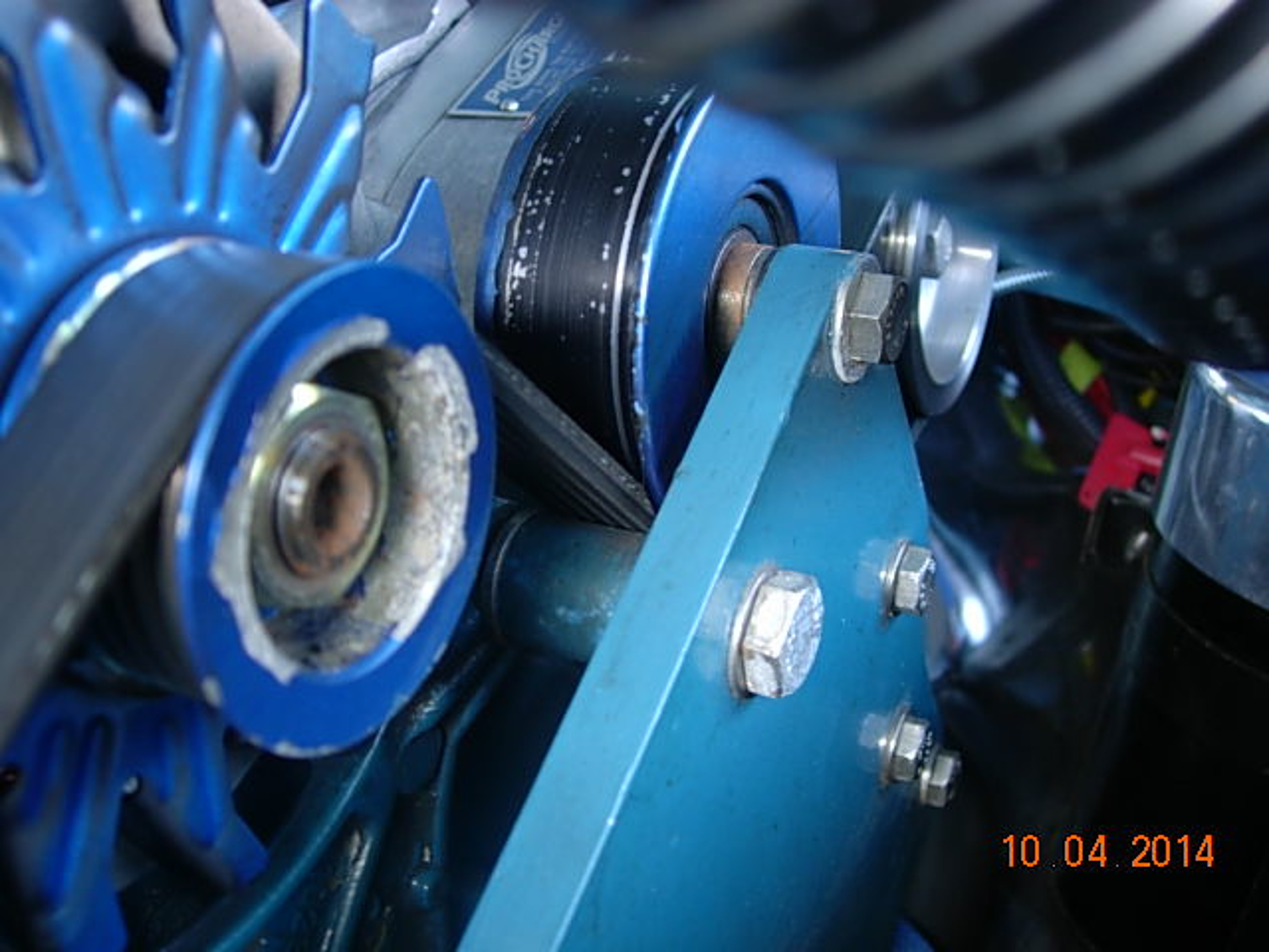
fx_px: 1393
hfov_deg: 49.0
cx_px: 634
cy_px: 476
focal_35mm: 38
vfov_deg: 37.7
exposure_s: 1/11
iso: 64
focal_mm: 7.8
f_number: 2.8
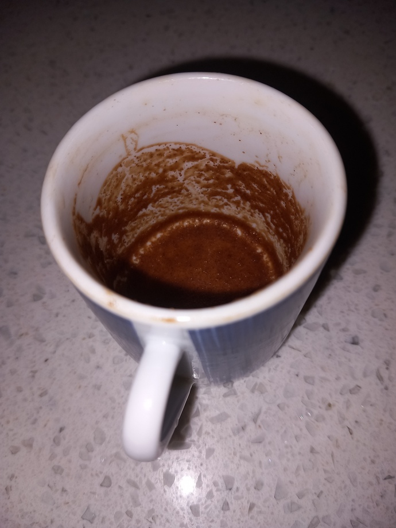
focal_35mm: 27
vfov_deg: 65.3
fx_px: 412
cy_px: 264
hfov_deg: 51.4
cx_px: 198
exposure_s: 1/114
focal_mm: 4
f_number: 1.8
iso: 20
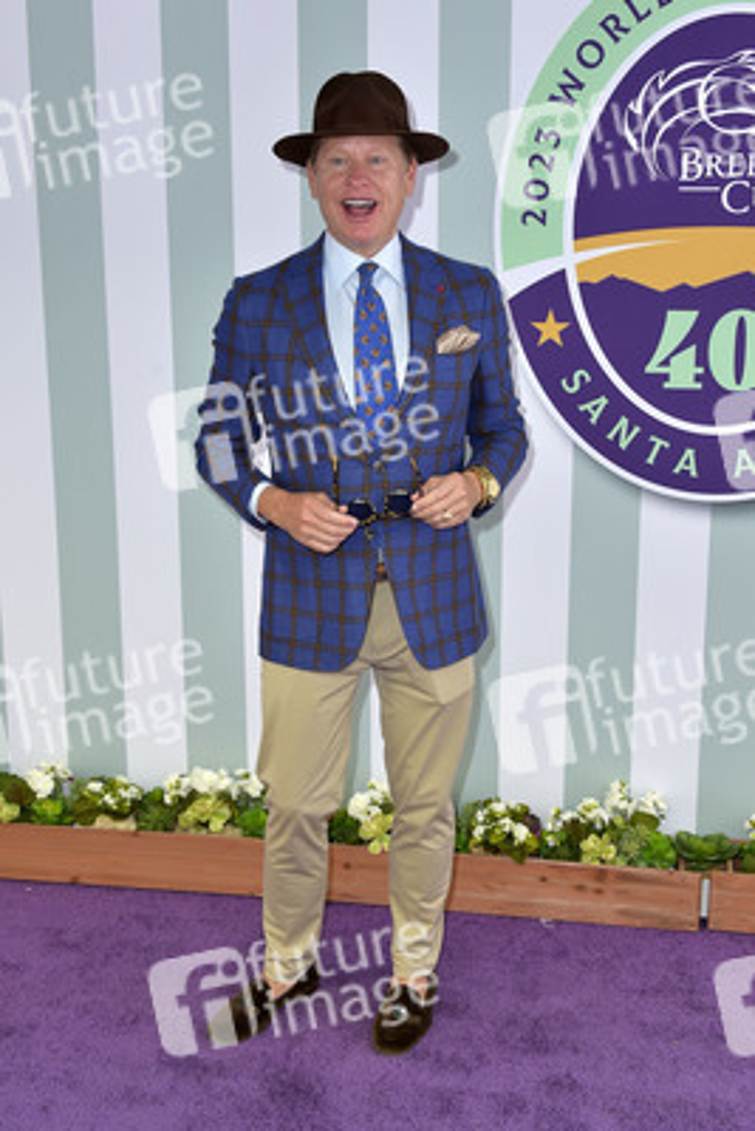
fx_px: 1131
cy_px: 566
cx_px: 378
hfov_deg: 36.9
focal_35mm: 36
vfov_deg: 53.1
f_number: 6.3
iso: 250
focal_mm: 36
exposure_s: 1/250
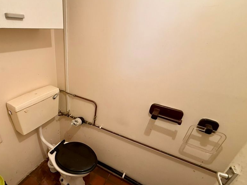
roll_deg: -1.3
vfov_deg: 65.8
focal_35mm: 20
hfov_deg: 78.9
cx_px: 81
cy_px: 104
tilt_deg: -28.5
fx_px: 143
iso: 250
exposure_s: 1/50
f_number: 2.2
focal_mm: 2.22
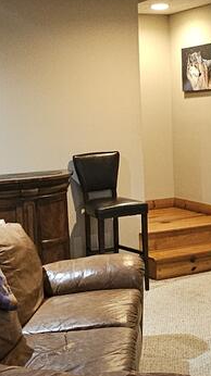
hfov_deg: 20.2
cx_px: 156
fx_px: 588
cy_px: 197
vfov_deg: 35.5
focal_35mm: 59
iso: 640
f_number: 2.2
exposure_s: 1/30
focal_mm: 2.2
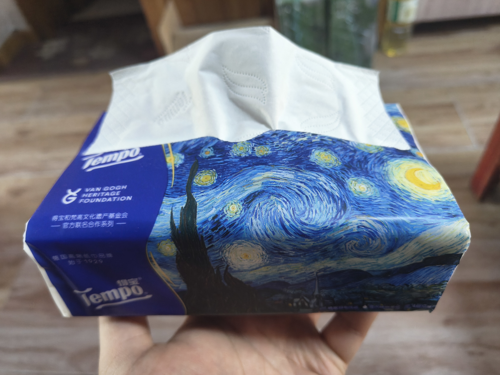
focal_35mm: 24
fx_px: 347
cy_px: 188
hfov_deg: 71.6
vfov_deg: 56.8
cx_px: 250
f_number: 1.8
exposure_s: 1/67.7
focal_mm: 5.59
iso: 500
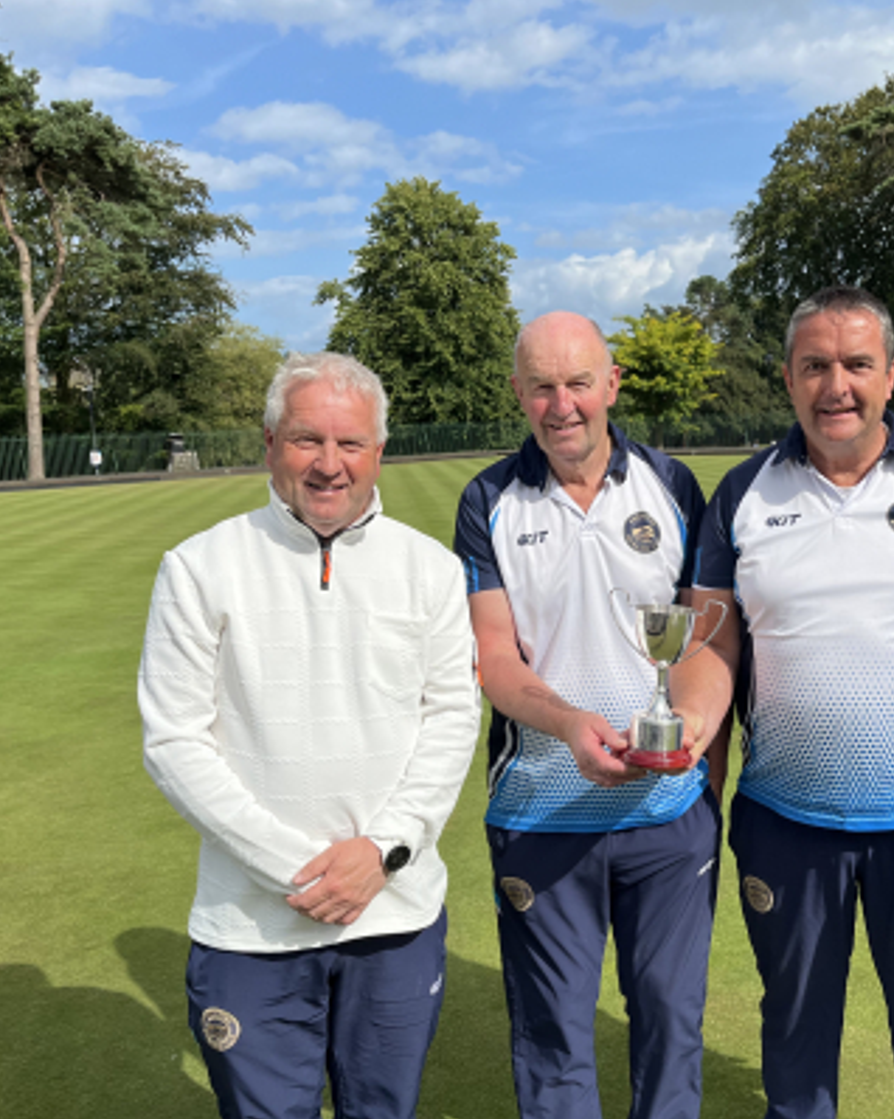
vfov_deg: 52.9
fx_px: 1125
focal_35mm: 34
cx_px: 665
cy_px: 560
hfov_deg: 42.1
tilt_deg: -7.7
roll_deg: +1.3
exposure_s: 1/4651
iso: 50
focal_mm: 5.1
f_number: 1.6
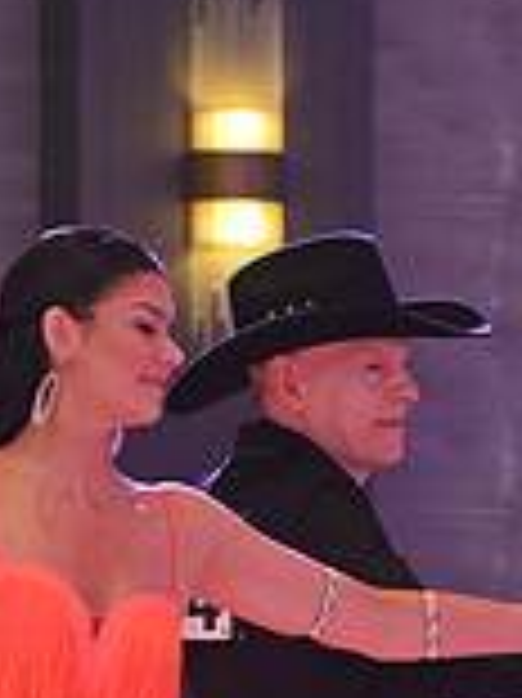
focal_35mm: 487
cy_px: 1130
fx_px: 9805
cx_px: 101
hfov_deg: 3.0
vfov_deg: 4.0
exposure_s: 1/250
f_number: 5
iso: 2500
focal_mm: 135
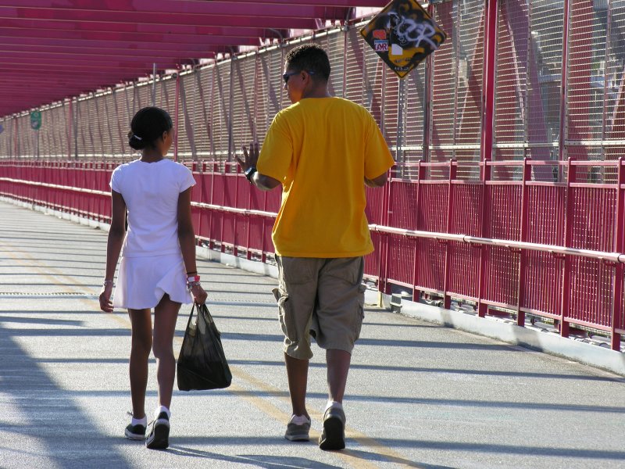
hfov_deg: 8.8
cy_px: 234
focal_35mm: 225
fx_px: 4062
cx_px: 312
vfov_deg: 6.6
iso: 50
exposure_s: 1/142
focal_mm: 57.3
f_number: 5.4
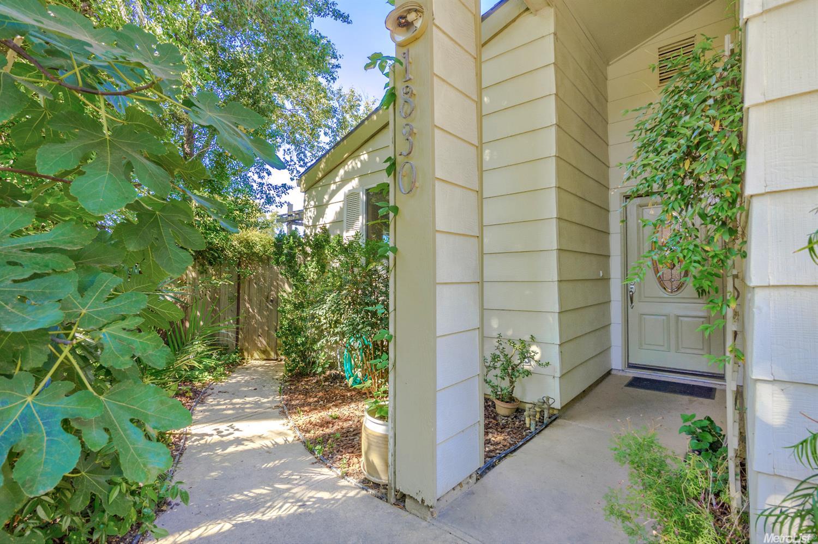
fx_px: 363
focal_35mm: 16
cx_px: 409
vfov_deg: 73.7
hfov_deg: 96.8
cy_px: 272
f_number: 8
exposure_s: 1/15
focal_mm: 11
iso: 100
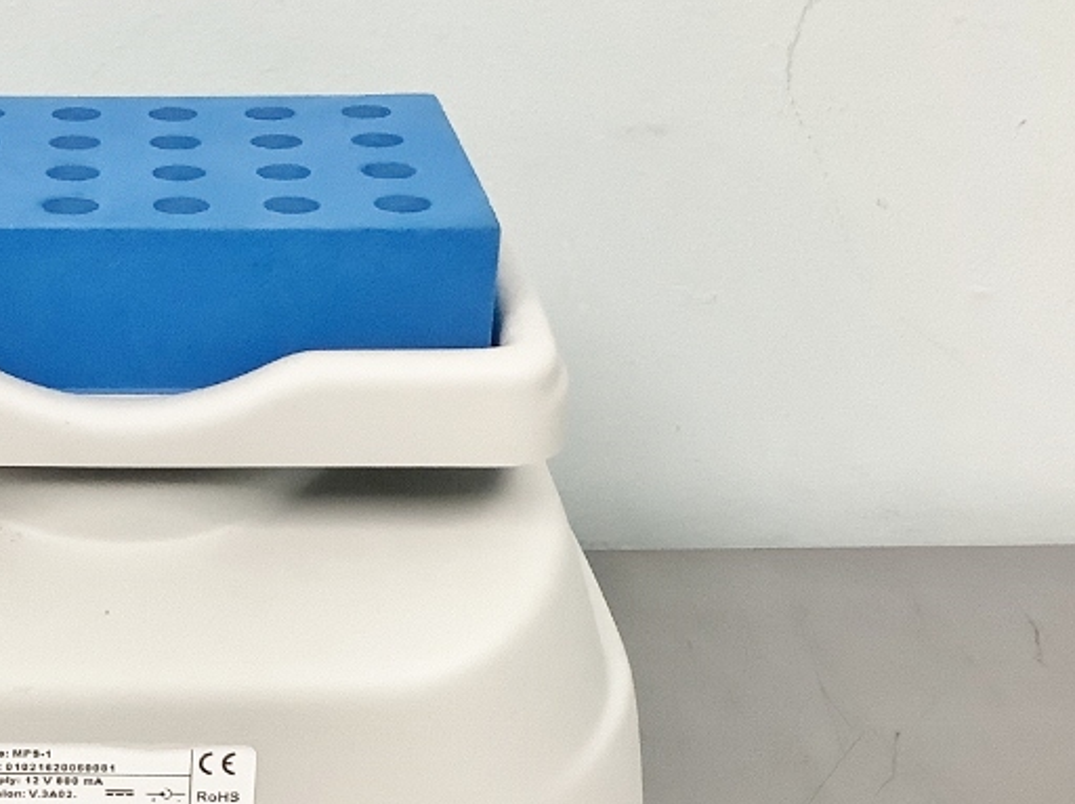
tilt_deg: -30.0
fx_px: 1924
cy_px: 609
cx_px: 126
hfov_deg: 30.0
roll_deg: +0.9
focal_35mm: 62
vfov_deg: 23.4
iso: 200
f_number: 2.4
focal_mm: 3.3
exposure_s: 1/60
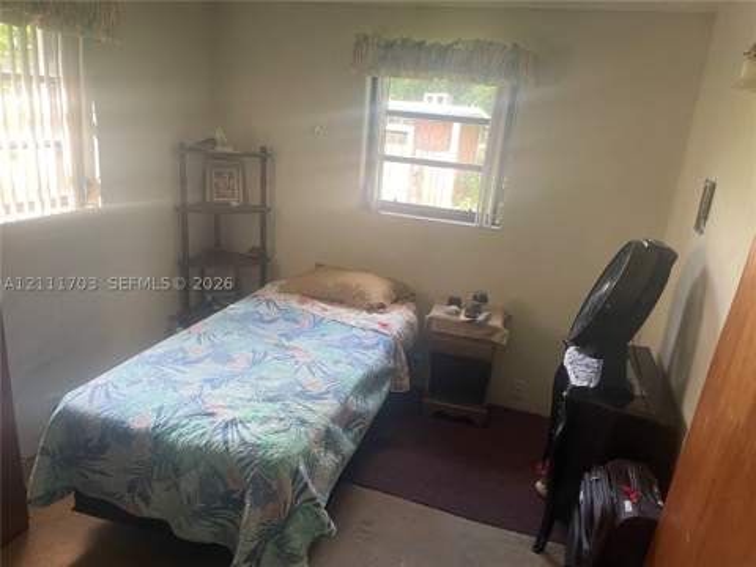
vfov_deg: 53.1
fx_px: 568
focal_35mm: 26
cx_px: 378
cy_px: 284
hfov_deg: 67.3
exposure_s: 1/60
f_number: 1.6
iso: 100
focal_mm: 4.2
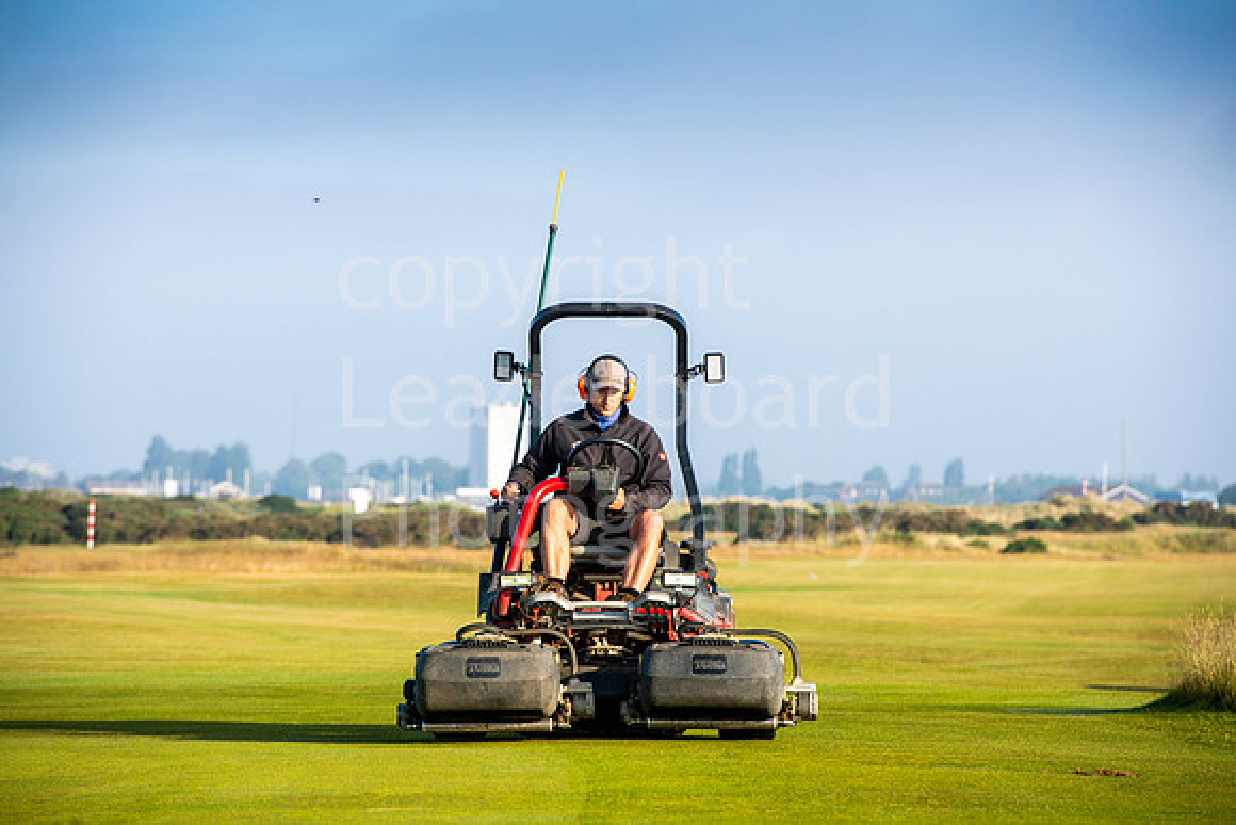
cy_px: 412
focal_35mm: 200
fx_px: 6868
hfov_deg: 10.3
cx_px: 618
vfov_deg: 6.9
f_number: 7.1
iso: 250
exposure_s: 1/500
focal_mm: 200
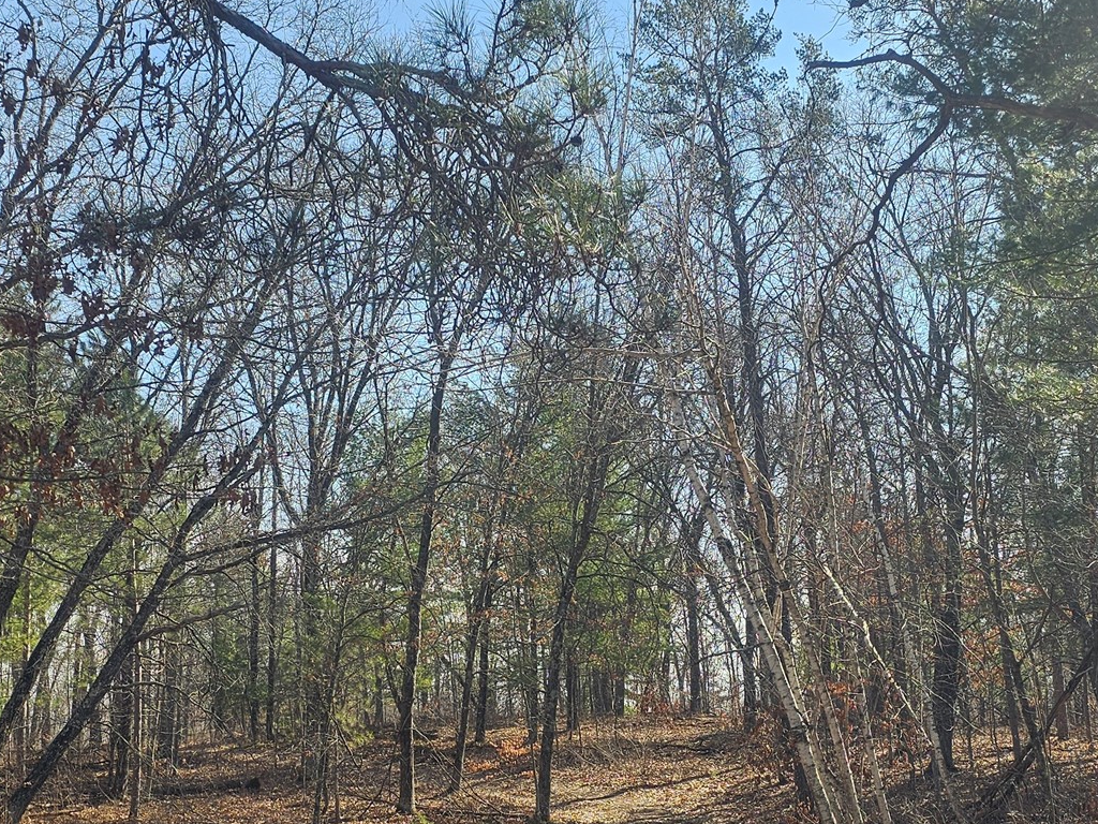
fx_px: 1459
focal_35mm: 46
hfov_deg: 41.2
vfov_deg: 31.3
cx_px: 503
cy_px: 538
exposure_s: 1/289
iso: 10
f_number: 1.7
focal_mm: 6.3
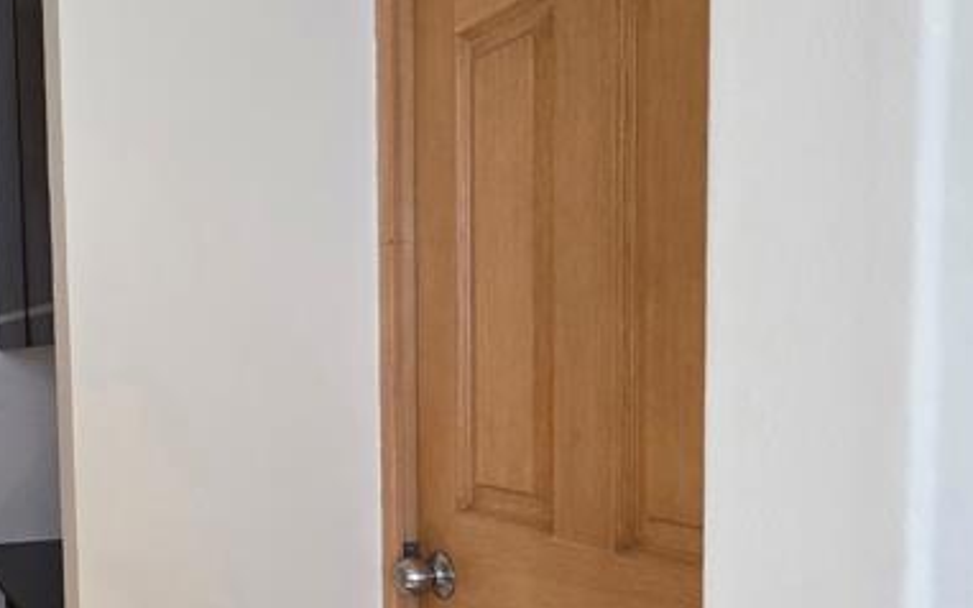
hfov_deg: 45.5
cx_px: 26
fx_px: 981
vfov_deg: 33.8
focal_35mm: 37
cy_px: 446
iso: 250
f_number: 1.9
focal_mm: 2.2
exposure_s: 1/120
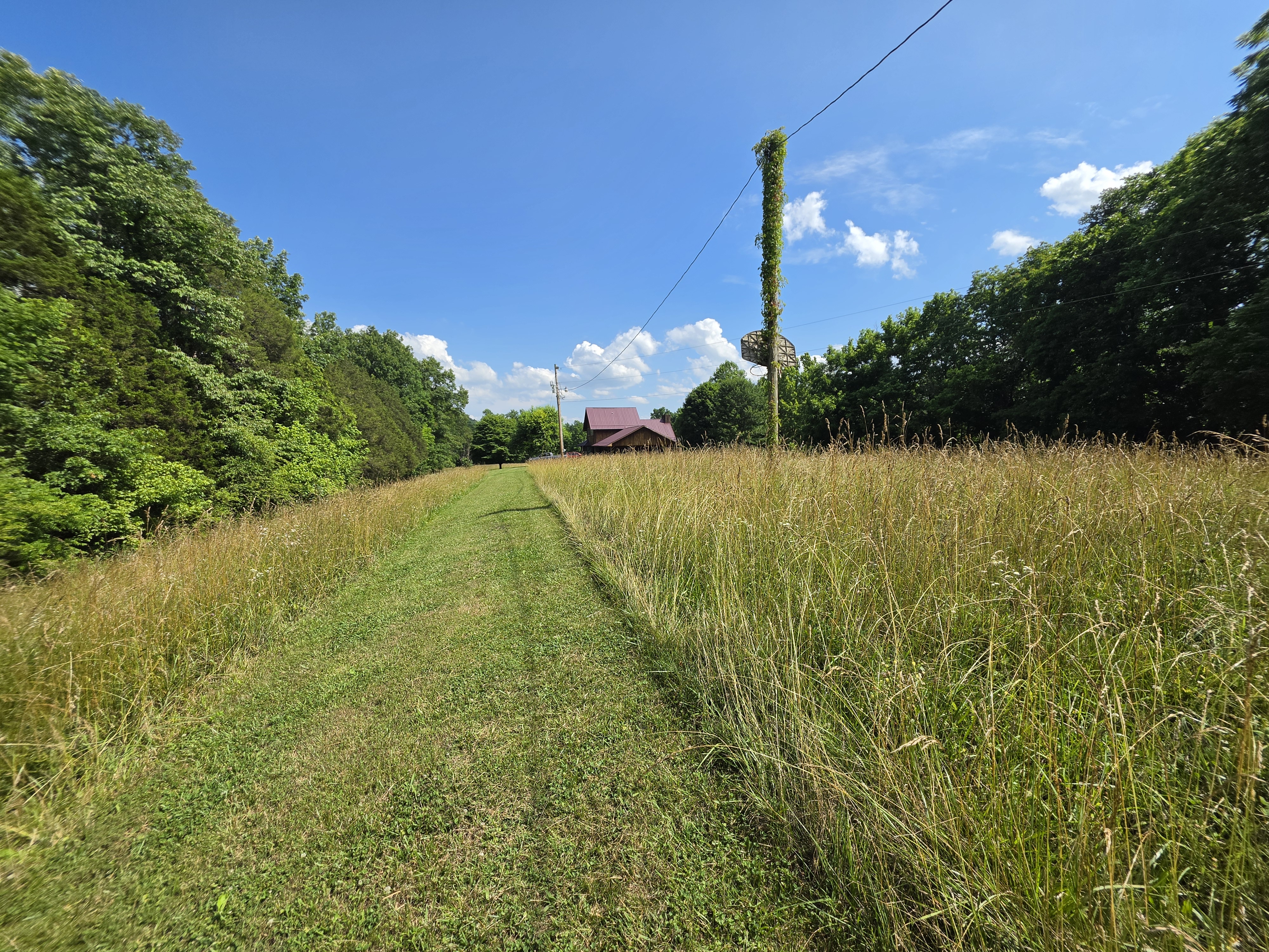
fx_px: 477
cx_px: 634
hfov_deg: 106.2
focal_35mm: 13
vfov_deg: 89.9
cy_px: 476
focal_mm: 2.2
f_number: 1.9
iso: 32
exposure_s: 1/1756
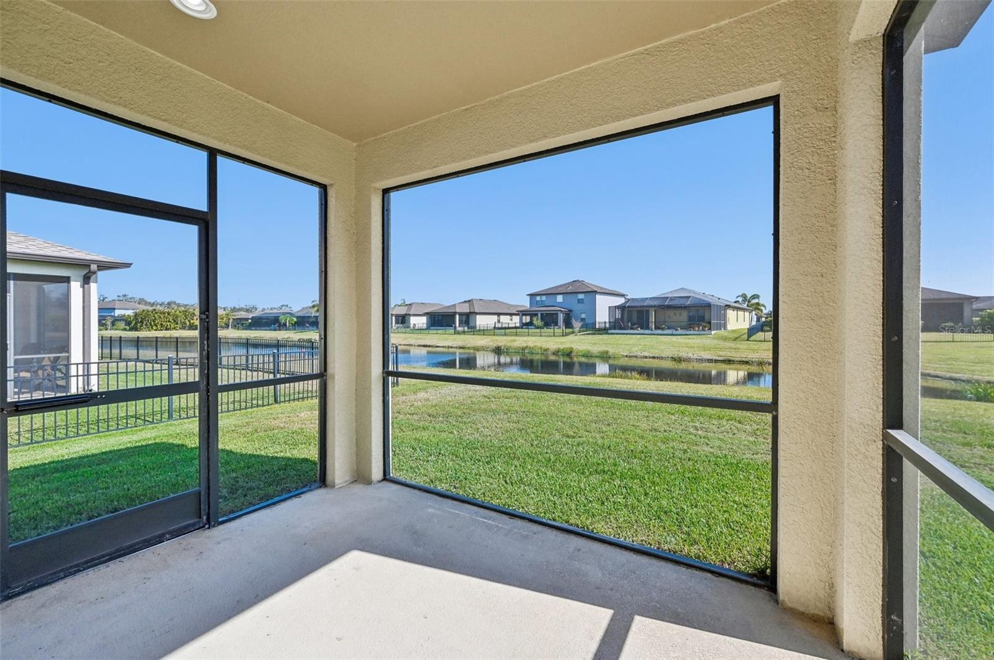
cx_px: 497
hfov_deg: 104.3
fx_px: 386
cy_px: 330
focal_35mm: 14
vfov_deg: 81.1
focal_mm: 14
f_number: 8
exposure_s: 1/800
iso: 400
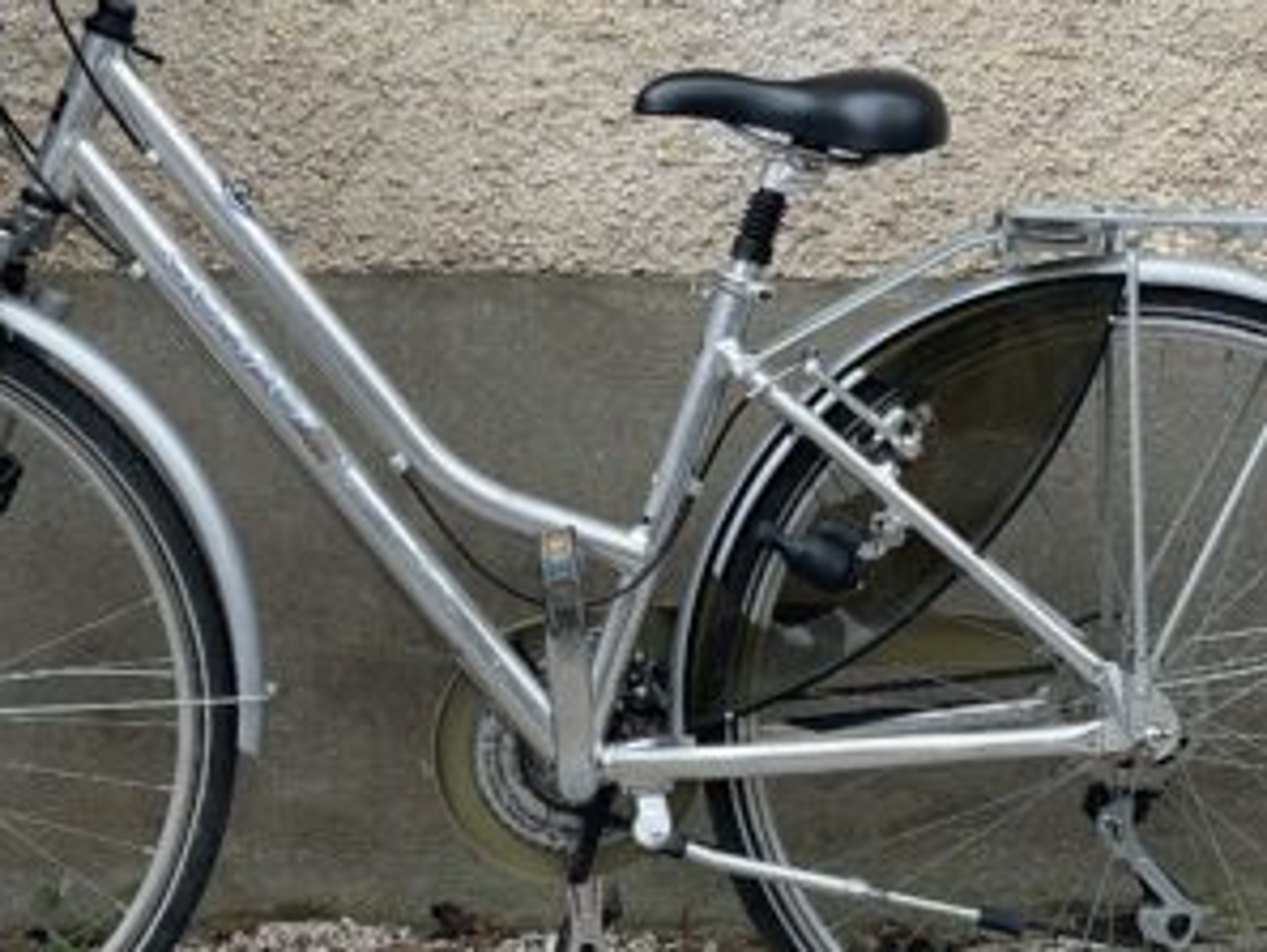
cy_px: 252
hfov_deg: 18.7
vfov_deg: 14.1
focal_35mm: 105
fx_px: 3845
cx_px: 525
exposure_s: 1/116
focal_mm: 6
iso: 25
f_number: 2
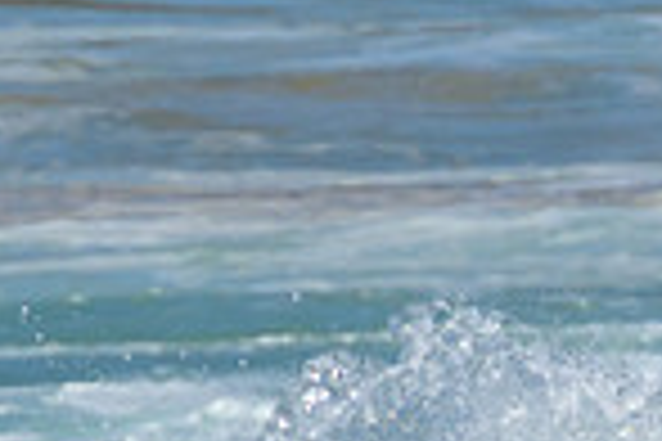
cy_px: 763
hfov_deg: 0.5
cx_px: 1184
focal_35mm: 4344
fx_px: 79875
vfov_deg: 0.3
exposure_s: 1/2000
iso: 720
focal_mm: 800
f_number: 11
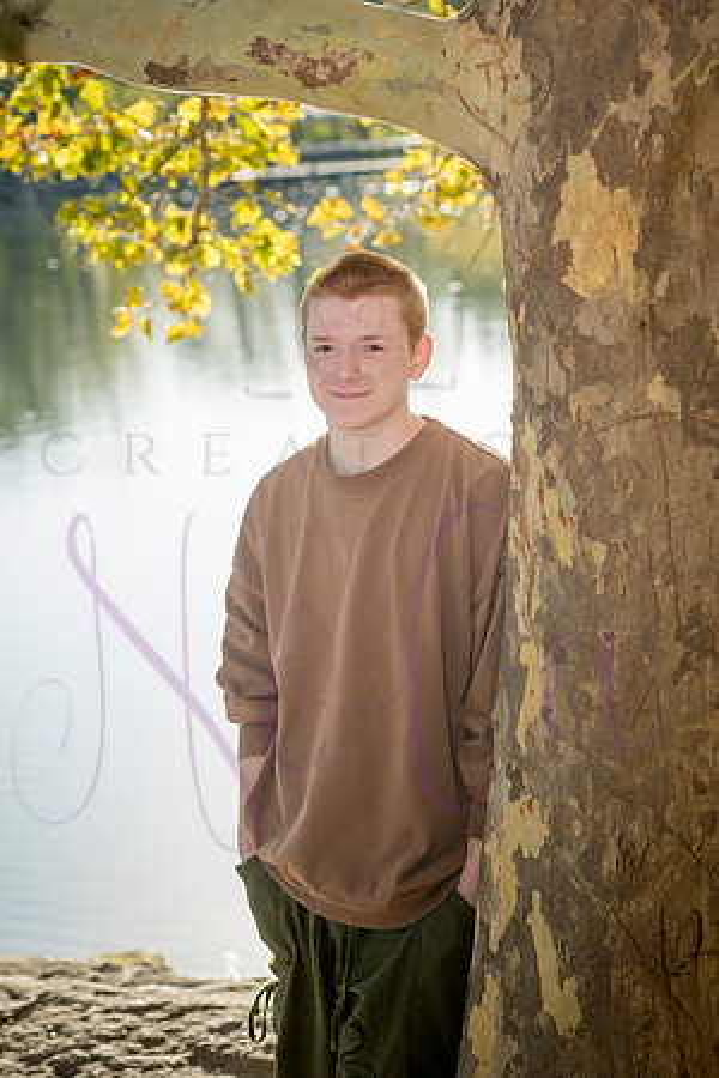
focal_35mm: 86
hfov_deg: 15.9
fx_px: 2576
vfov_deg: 23.6
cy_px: 539
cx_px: 360
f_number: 5.6
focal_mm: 86
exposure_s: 1/640
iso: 400
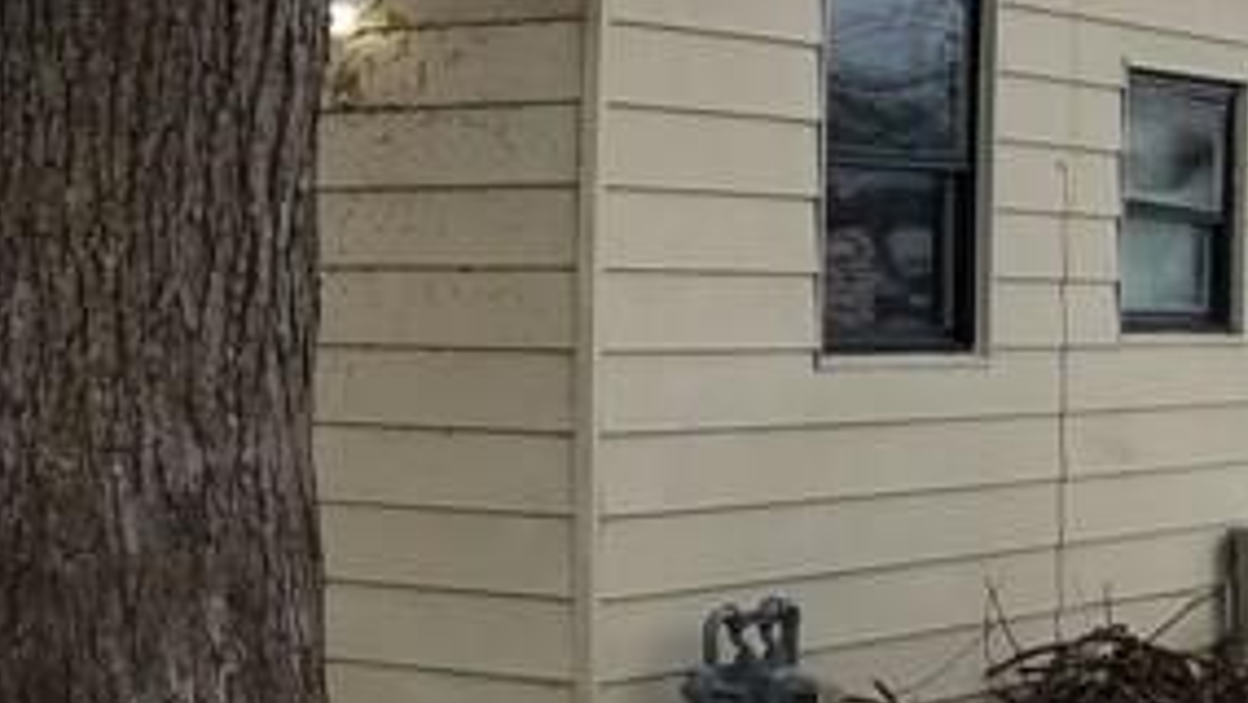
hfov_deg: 19.2
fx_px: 3377
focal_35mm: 102
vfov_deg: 11.9
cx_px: -426
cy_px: 308
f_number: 1.7
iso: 50
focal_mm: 4.2
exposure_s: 1/844
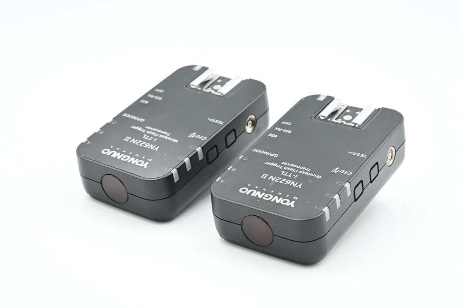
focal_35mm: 75
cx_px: 230
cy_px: 154
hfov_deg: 27.0
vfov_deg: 18.2
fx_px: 960
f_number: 14
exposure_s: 1/8
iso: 100
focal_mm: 75
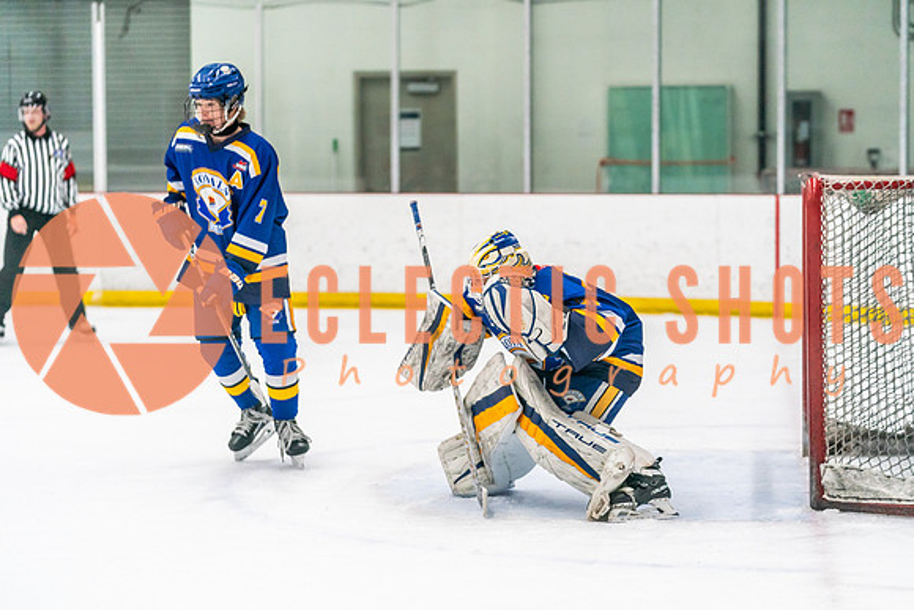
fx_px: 2705
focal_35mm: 107
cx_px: 486
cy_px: 324
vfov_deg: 12.9
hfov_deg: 19.2
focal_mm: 96
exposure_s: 1/1250
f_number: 2.8
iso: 3200
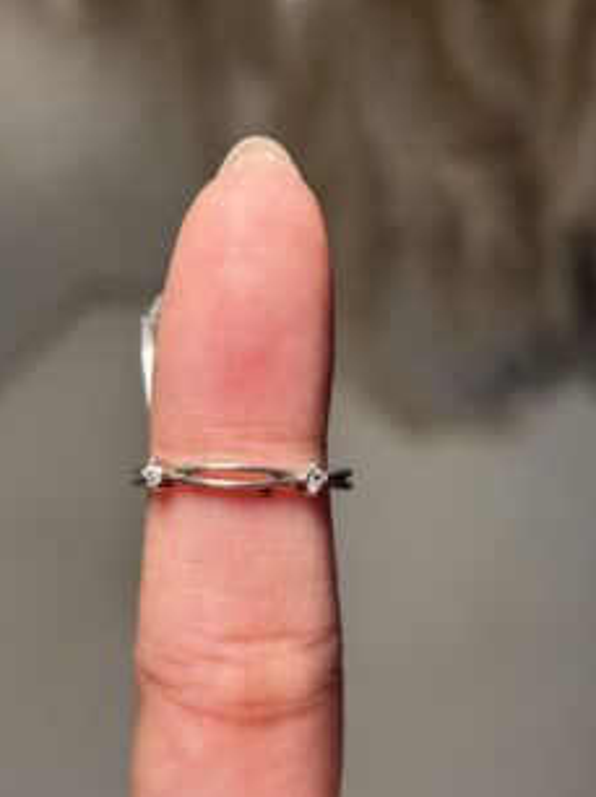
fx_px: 1563
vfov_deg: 28.6
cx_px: 239
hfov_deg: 21.6
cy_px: 372
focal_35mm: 68
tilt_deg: -61.9
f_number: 1.6
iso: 50
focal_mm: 5.96
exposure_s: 1/64
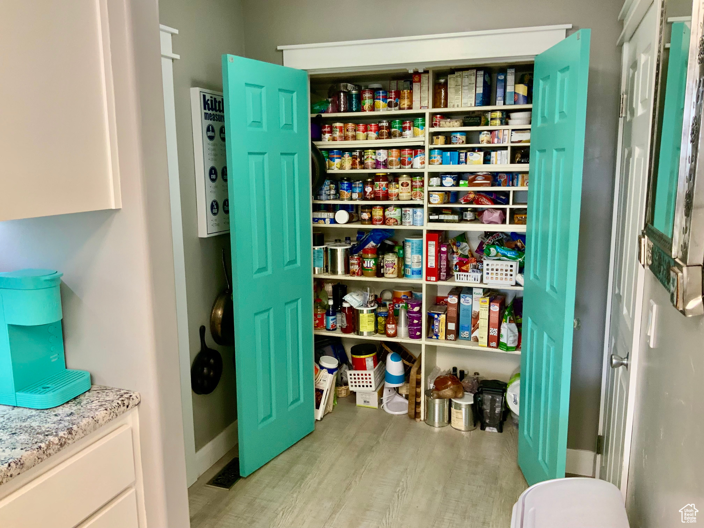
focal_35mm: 29
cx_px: 352
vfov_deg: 48.2
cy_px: 264
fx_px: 590
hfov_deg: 61.7
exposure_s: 1/60
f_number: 1.8
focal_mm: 3
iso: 125
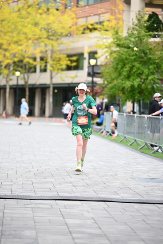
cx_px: 82
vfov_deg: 17.8
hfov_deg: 11.9
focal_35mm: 115
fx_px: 780
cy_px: 122
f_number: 2.8
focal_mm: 115
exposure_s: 1/1600
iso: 640
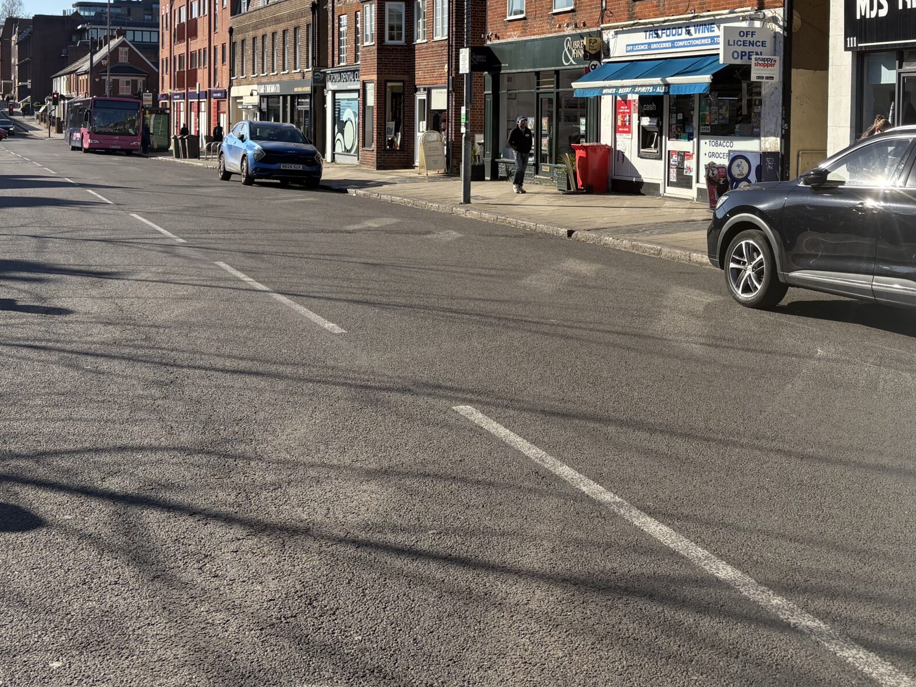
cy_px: 142
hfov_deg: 44.6
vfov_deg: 33.4
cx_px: 529
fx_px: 1111
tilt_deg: -1.2
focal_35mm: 42
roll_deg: -0.6
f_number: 1.6
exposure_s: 1/3448
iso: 50
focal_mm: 5.96
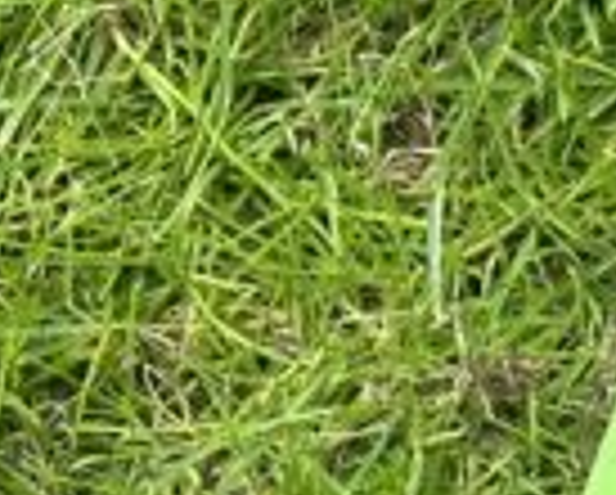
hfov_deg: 9.2
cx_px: 1425
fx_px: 3451
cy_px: 1292
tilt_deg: -85.2
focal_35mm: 189
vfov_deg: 7.5
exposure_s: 1/1344
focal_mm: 5.7
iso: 50
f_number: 1.5
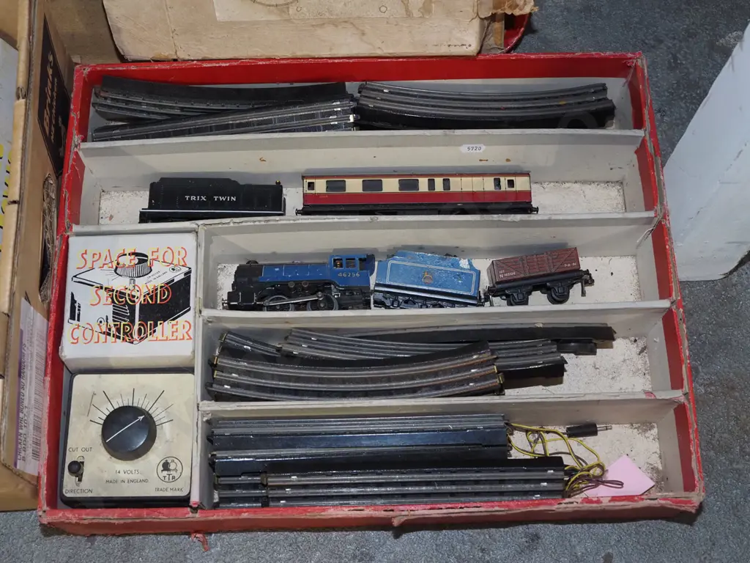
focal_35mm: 48
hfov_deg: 39.7
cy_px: 282
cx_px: 375
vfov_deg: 30.3
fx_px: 1040
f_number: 5.6
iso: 2000
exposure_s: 1/60
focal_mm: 24
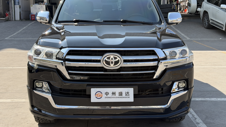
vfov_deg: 22.6
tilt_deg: -7.8
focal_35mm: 53
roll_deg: +1.1
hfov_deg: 39.2
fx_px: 318
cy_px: 51
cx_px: 113
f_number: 1.78
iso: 80
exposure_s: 1/2033
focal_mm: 6.76
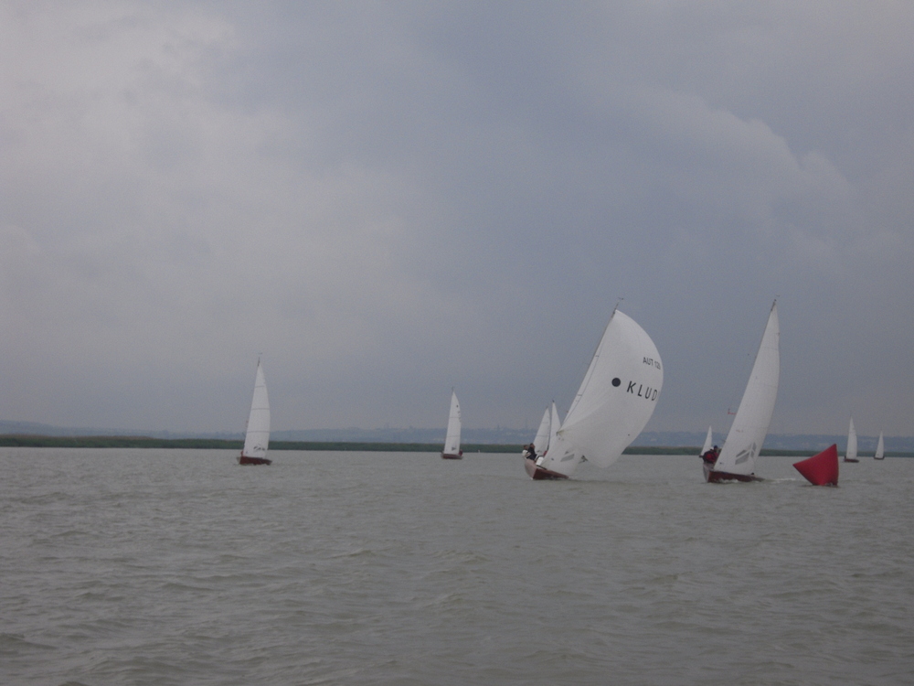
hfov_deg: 24.1
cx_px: 457
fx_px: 2139
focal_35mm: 81
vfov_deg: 18.2
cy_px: 343
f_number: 4.7
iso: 100
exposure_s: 1/400
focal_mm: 14.5
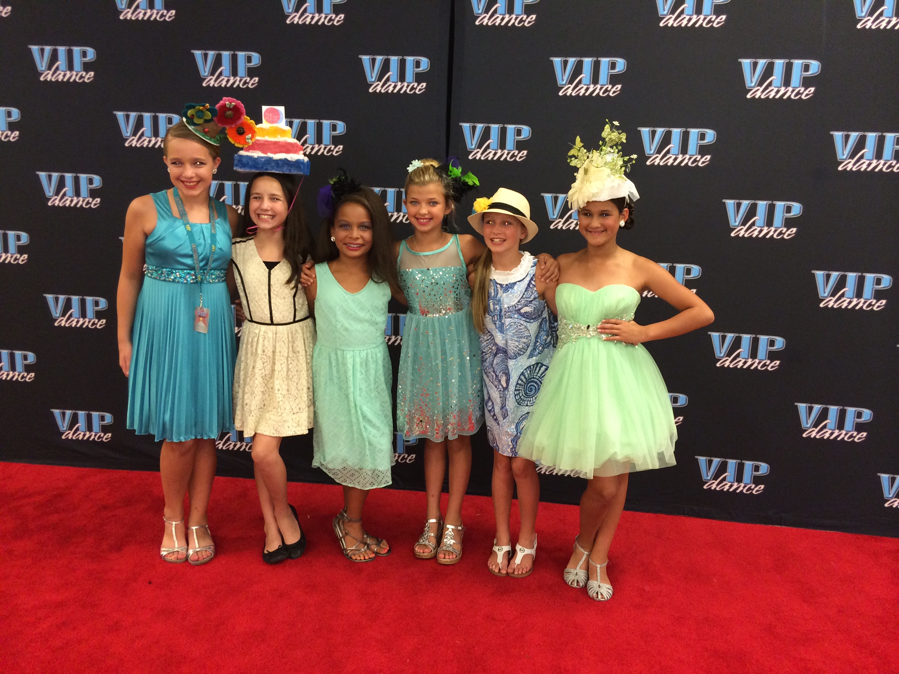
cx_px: 450
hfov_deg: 60.0
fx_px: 779
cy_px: 337
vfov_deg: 46.8
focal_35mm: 30
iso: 160
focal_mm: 4.12
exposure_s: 1/30
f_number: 2.2
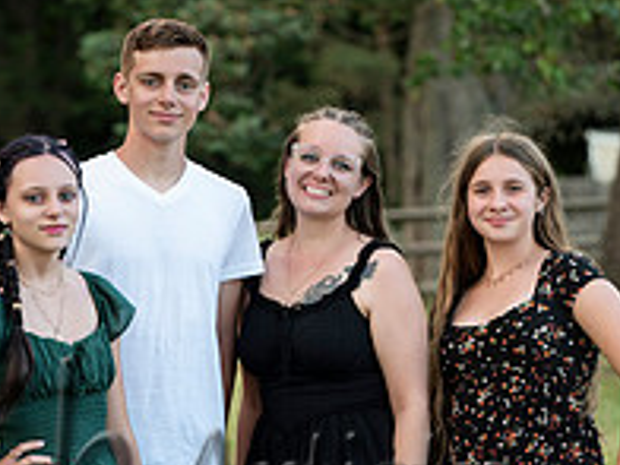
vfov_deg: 5.5
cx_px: 297
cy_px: 316
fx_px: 4818
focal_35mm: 269
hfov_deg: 7.4
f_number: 4
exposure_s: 1/125
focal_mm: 122
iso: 200
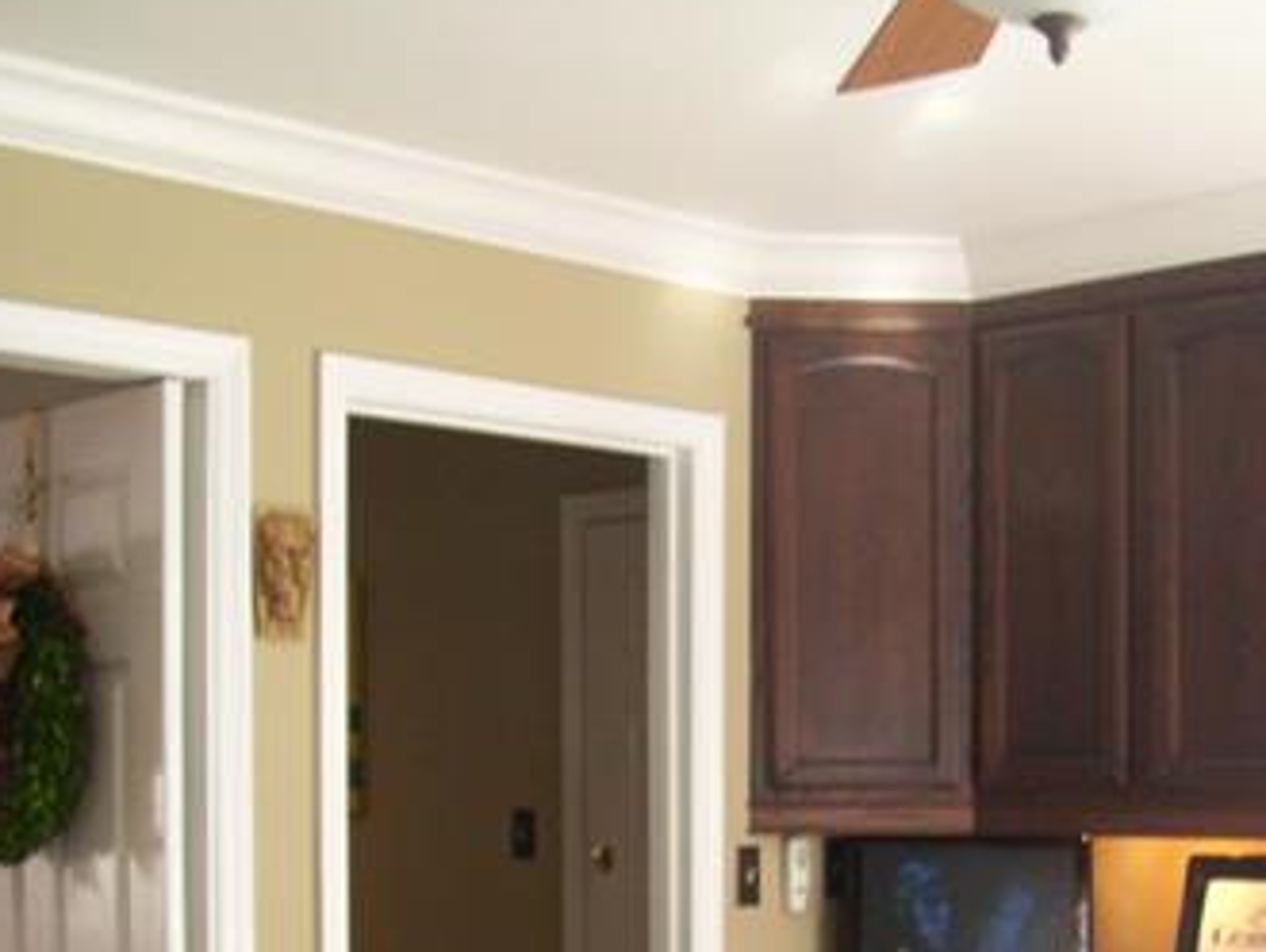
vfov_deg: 23.0
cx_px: 714
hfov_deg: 31.1
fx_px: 2269
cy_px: 868
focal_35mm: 62
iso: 160
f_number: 2.9
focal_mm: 5.7
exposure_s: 1/13
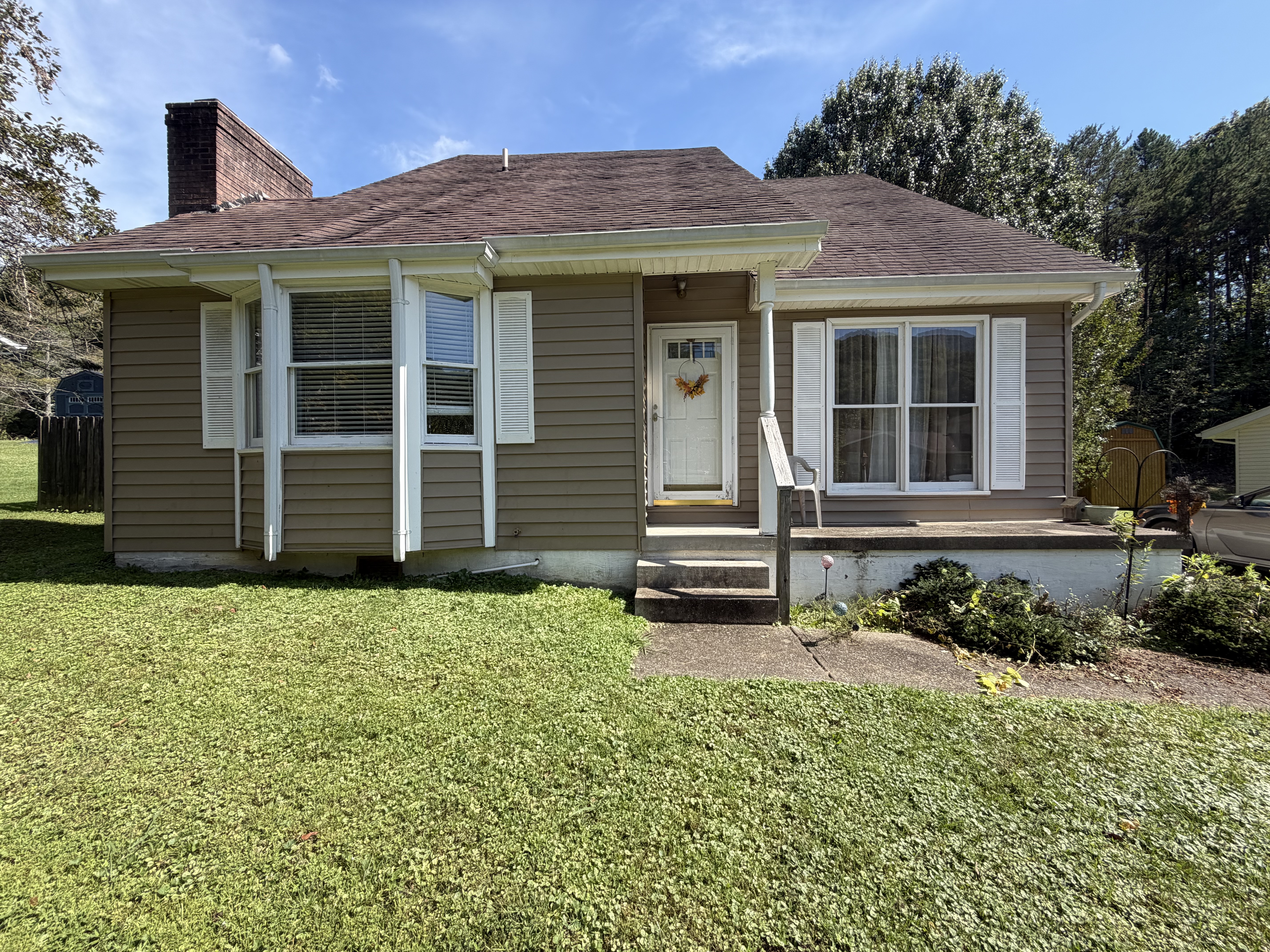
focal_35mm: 14
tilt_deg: +0.9
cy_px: 476
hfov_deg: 102.1
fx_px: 514
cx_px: 635
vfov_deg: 85.7
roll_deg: +0.5
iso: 40
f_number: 2.2
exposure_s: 1/770
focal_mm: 2.22
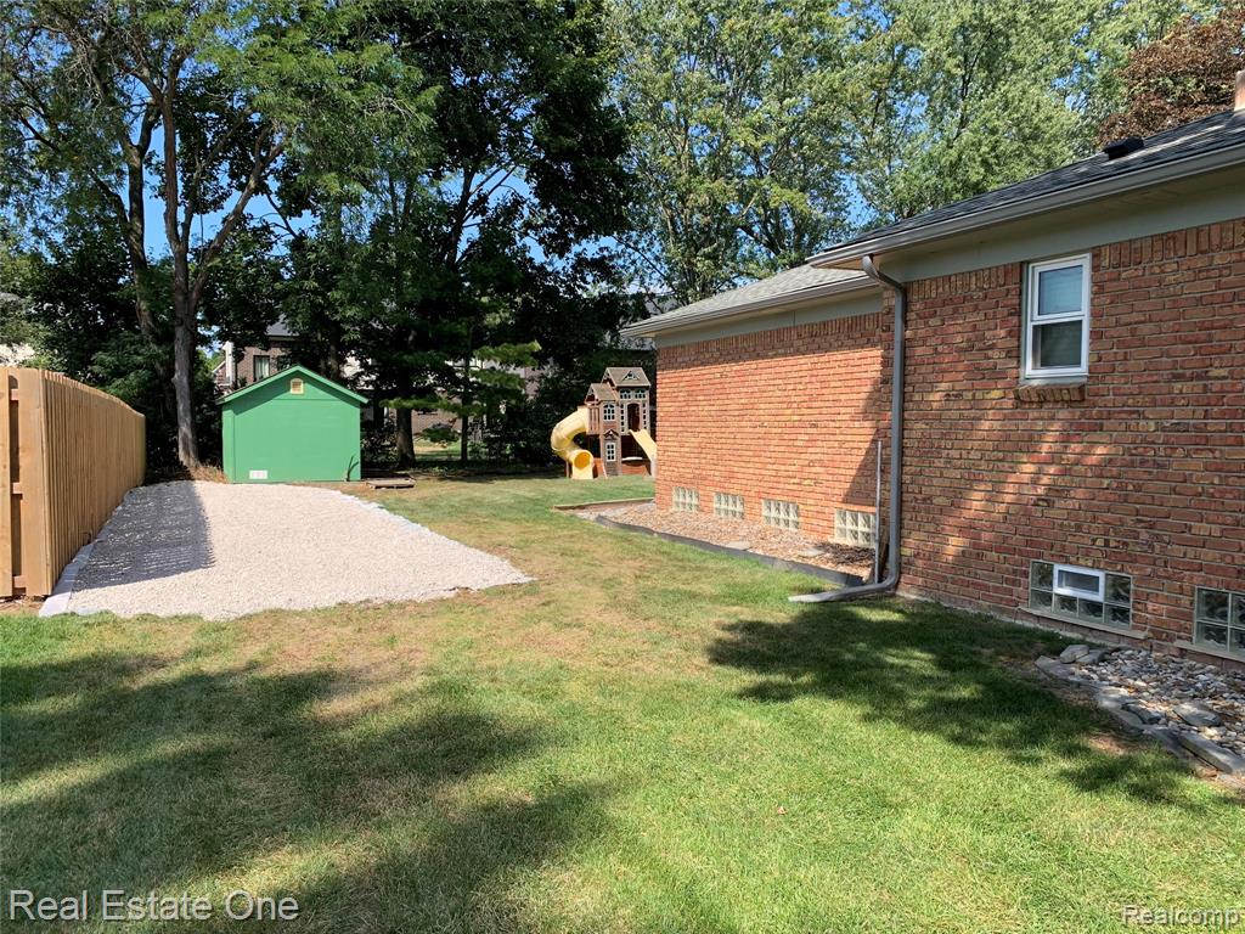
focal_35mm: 26
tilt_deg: -2.7
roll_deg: -0.1
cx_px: 622
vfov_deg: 53.1
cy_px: 467
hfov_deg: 67.3
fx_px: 935
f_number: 1.8
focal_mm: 4.25
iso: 25
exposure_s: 1/981
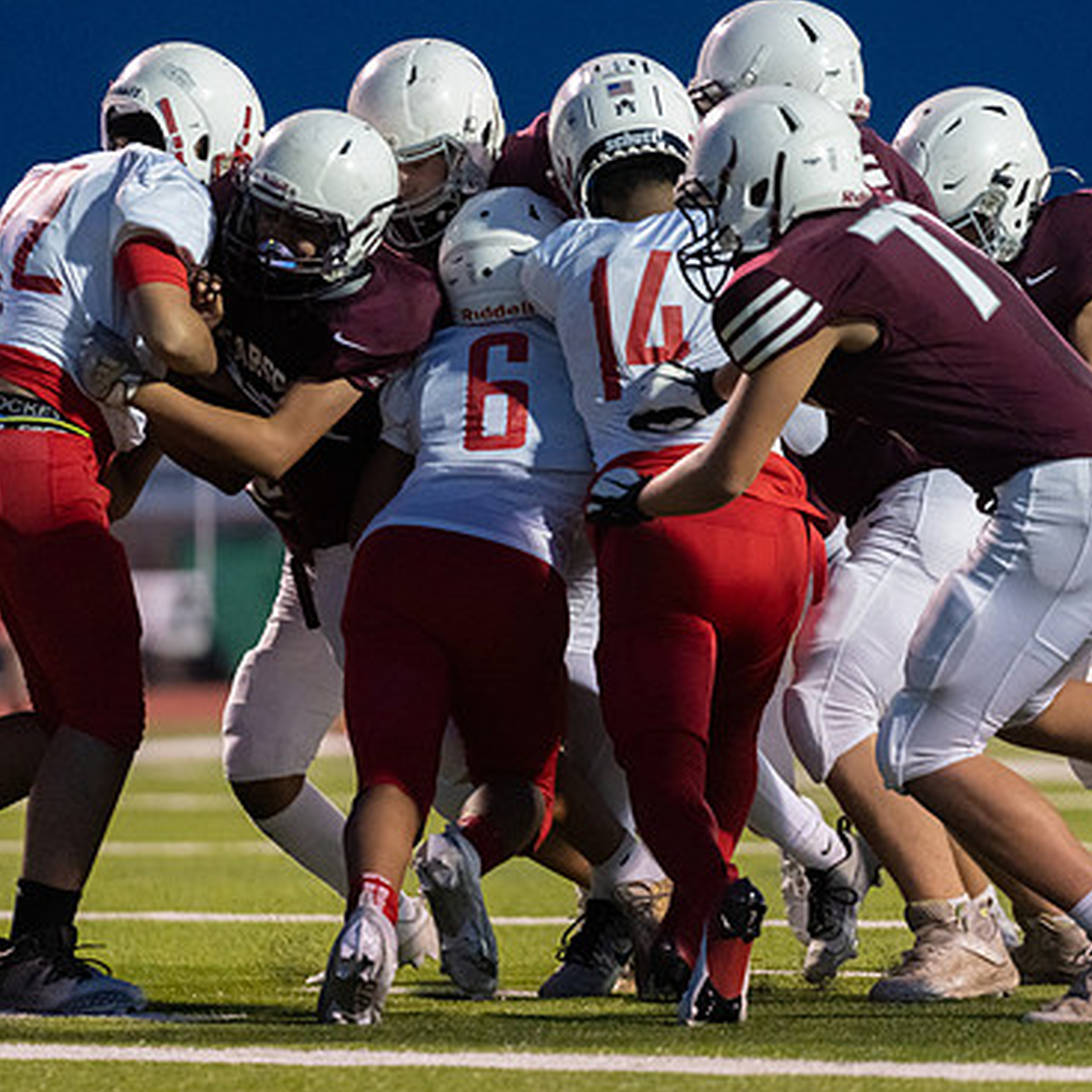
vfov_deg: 6.3
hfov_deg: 6.3
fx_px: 9993
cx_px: 656
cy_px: 596
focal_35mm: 280
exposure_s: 1/1000
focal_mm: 200
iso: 5000
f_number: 2.8
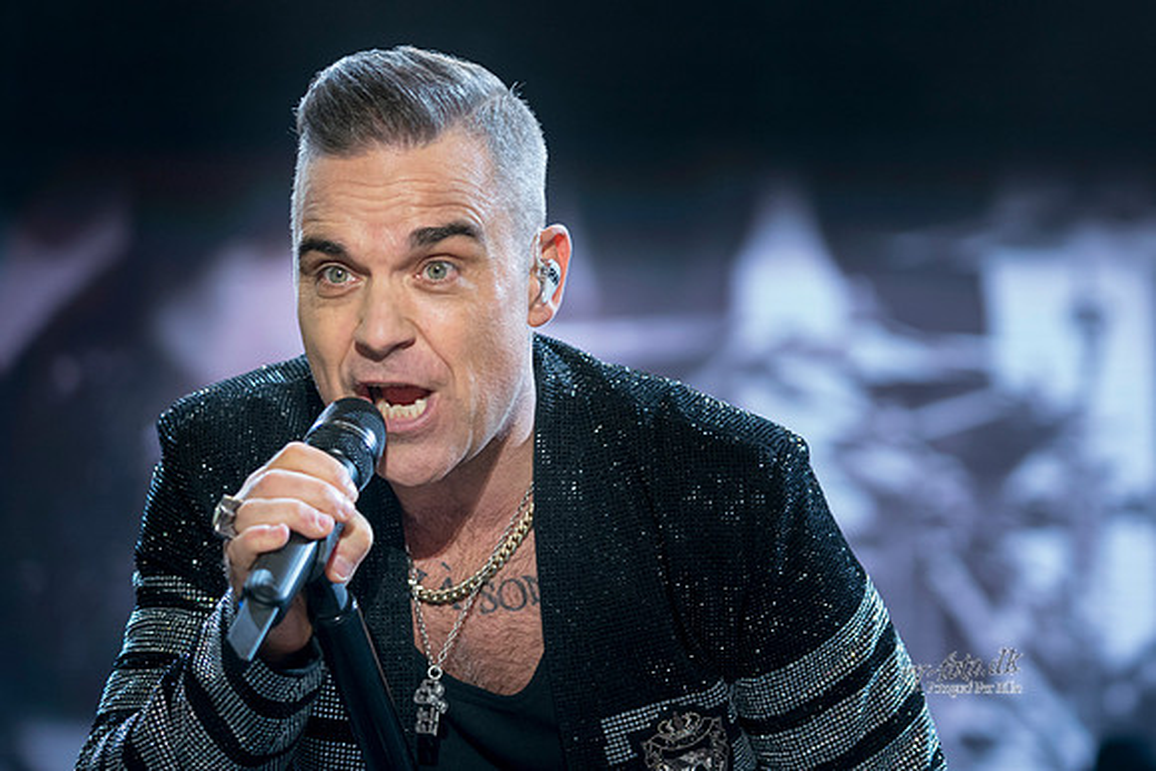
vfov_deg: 11.2
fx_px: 3927
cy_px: 223
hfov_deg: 16.7
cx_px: 822
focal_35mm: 122
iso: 1250
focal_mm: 86
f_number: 2.8
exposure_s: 1/320
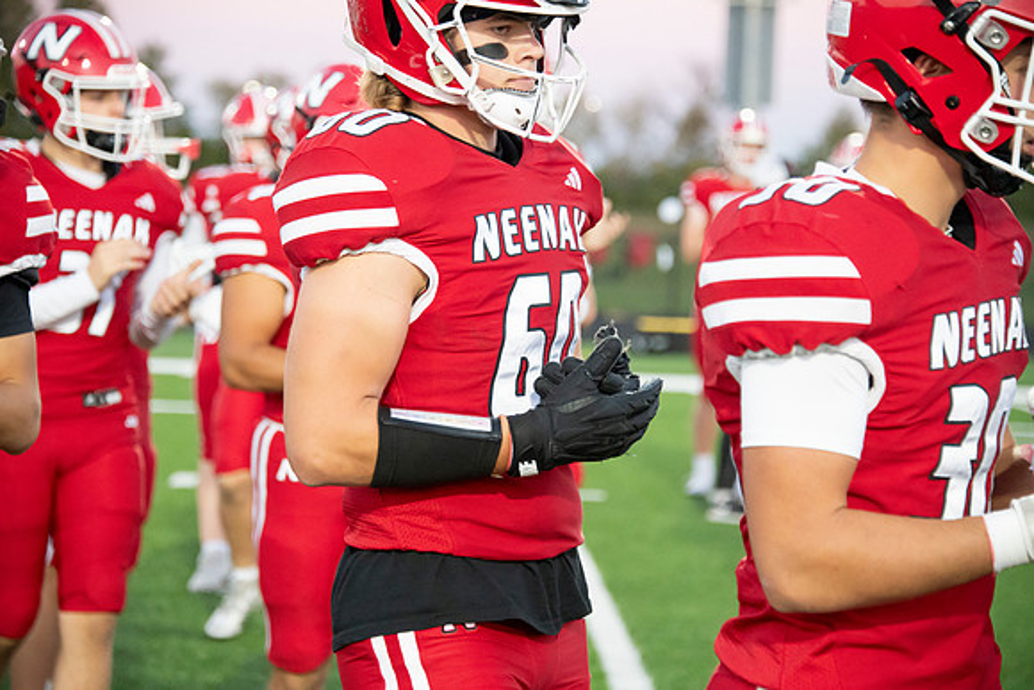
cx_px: 517
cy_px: 345
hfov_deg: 14.2
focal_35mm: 145
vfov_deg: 9.5
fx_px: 4166
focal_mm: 145
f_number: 5.6
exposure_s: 1/640
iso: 8000
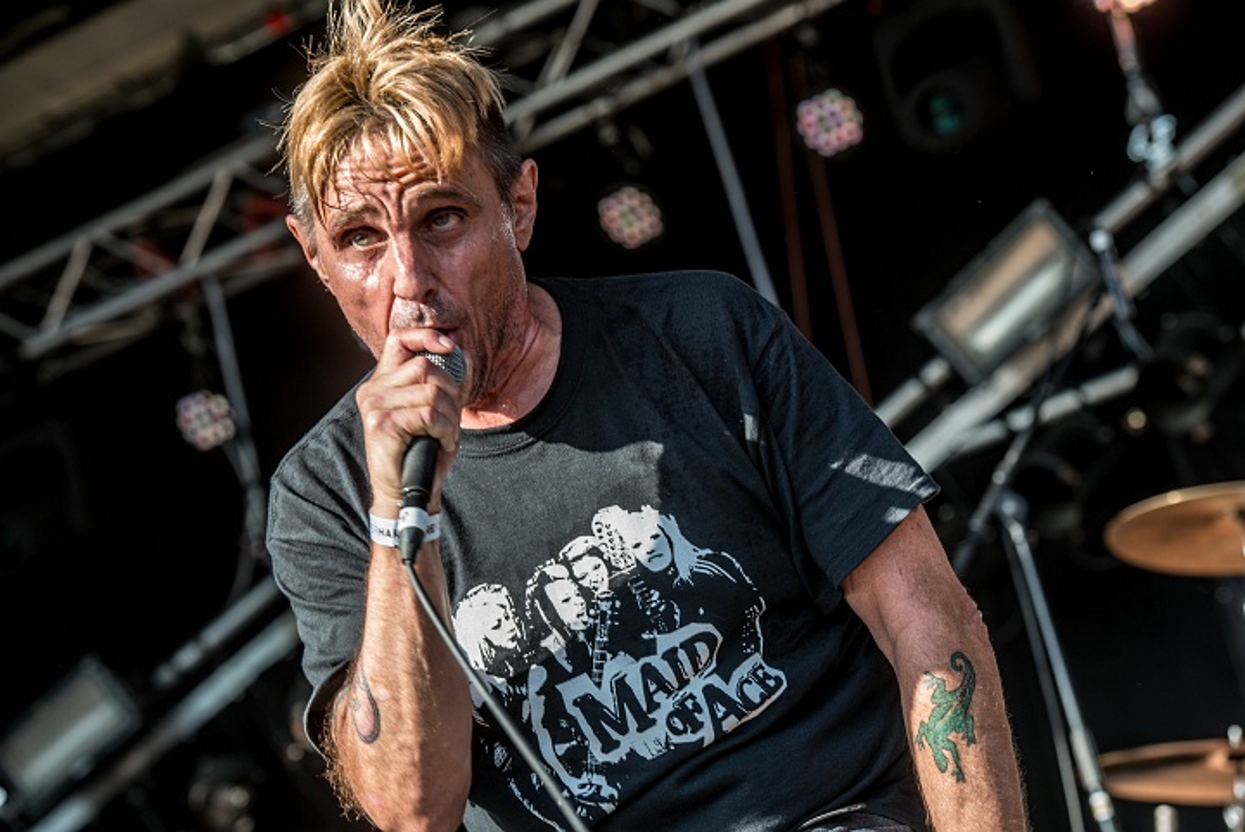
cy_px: 416
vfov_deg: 11.4
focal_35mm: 120
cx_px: 622
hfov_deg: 17.1
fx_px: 4152
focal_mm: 120
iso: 50
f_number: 5.6
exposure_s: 1/125
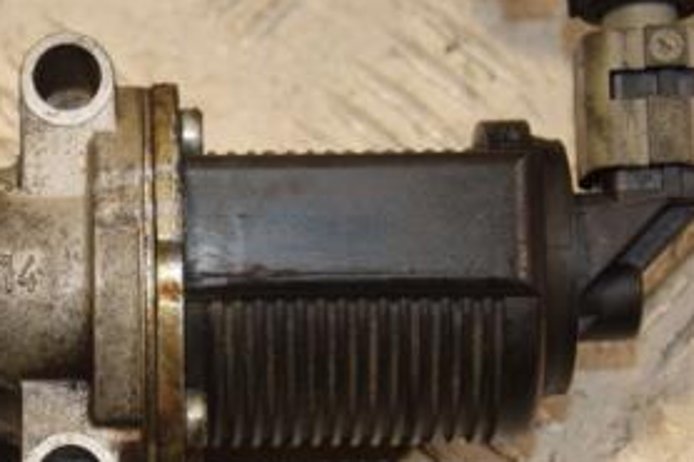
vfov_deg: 8.5
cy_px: 215
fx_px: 3121
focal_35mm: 162
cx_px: 137
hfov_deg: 12.6
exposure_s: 1/200
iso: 800
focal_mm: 50
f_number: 5.6
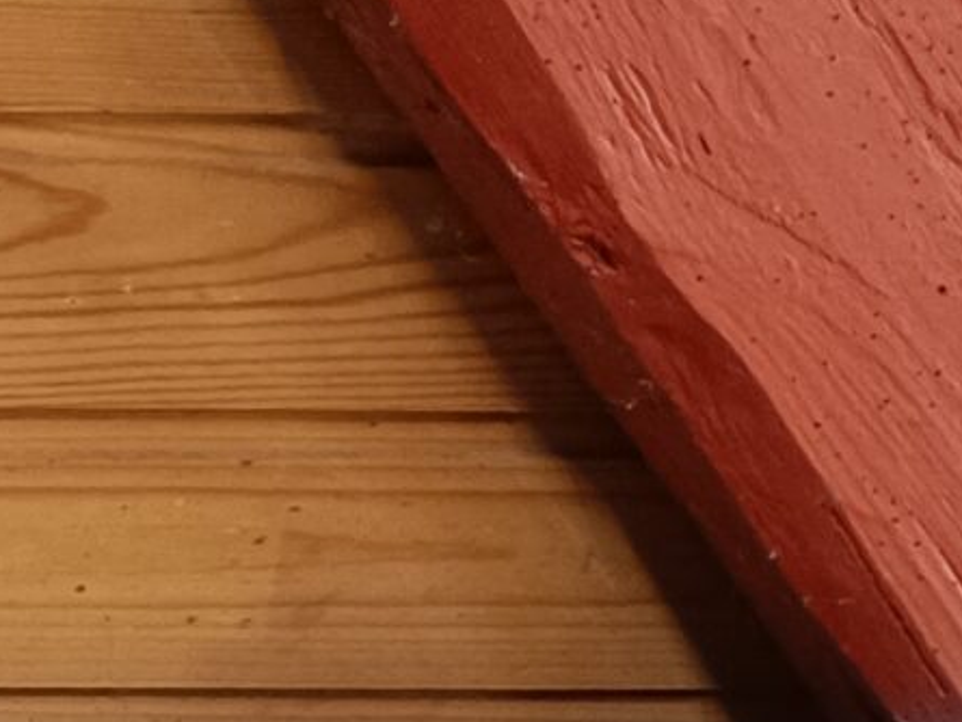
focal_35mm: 138
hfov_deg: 10.9
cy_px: 780
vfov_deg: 10.6
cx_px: -1686
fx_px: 3836
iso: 683
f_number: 1.88
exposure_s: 1/33.3
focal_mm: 5.59
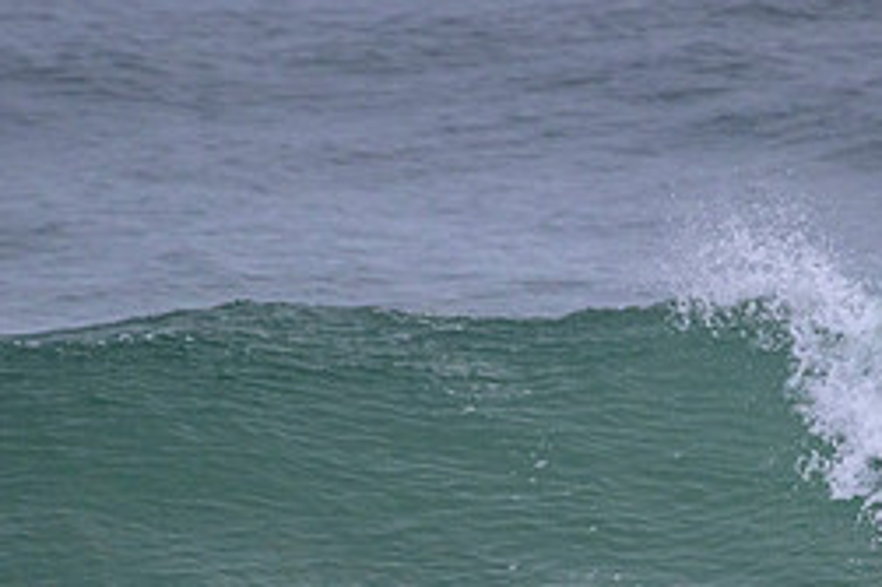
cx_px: 738
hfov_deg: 1.1
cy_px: 677
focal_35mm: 1850
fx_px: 45294
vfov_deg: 0.7
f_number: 11
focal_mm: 800
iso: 3200
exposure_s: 1/2000
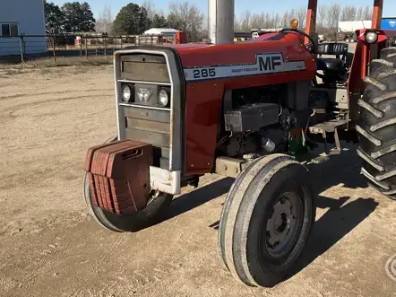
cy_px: 88
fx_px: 480
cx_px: 257
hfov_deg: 44.3
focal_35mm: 42
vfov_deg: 33.9
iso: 25
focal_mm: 3
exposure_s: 1/2058
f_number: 1.8
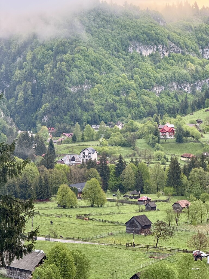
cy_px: 140
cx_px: 104
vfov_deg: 16.4
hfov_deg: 12.3
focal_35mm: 120
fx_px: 966
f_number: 2.8
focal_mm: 15.66
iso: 125
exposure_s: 1/99
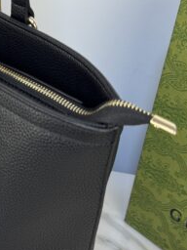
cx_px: -29
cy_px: 107
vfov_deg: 26.0
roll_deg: +0.7
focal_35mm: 75
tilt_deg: -34.8
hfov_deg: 18.7
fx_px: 540
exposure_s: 1/194
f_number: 1.78
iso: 64
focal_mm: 6.76
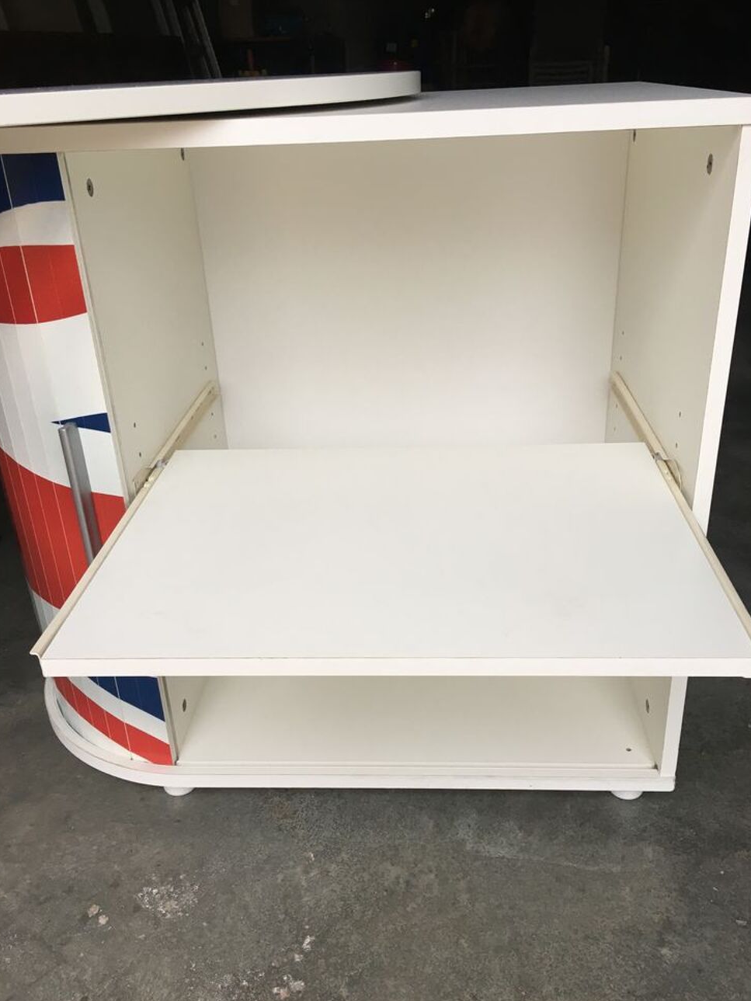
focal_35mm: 30
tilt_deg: -26.2
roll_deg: +1.8
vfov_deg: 59.9
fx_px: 868
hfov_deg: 46.8
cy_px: 515
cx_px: 380
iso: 25
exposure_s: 1/33
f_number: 2.2
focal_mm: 4.15
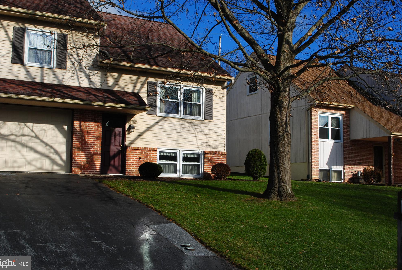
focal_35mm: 50
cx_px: 195
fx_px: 559
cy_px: 130
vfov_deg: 27.1
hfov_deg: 39.5
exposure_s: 1/250
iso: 110
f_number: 10
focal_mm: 32
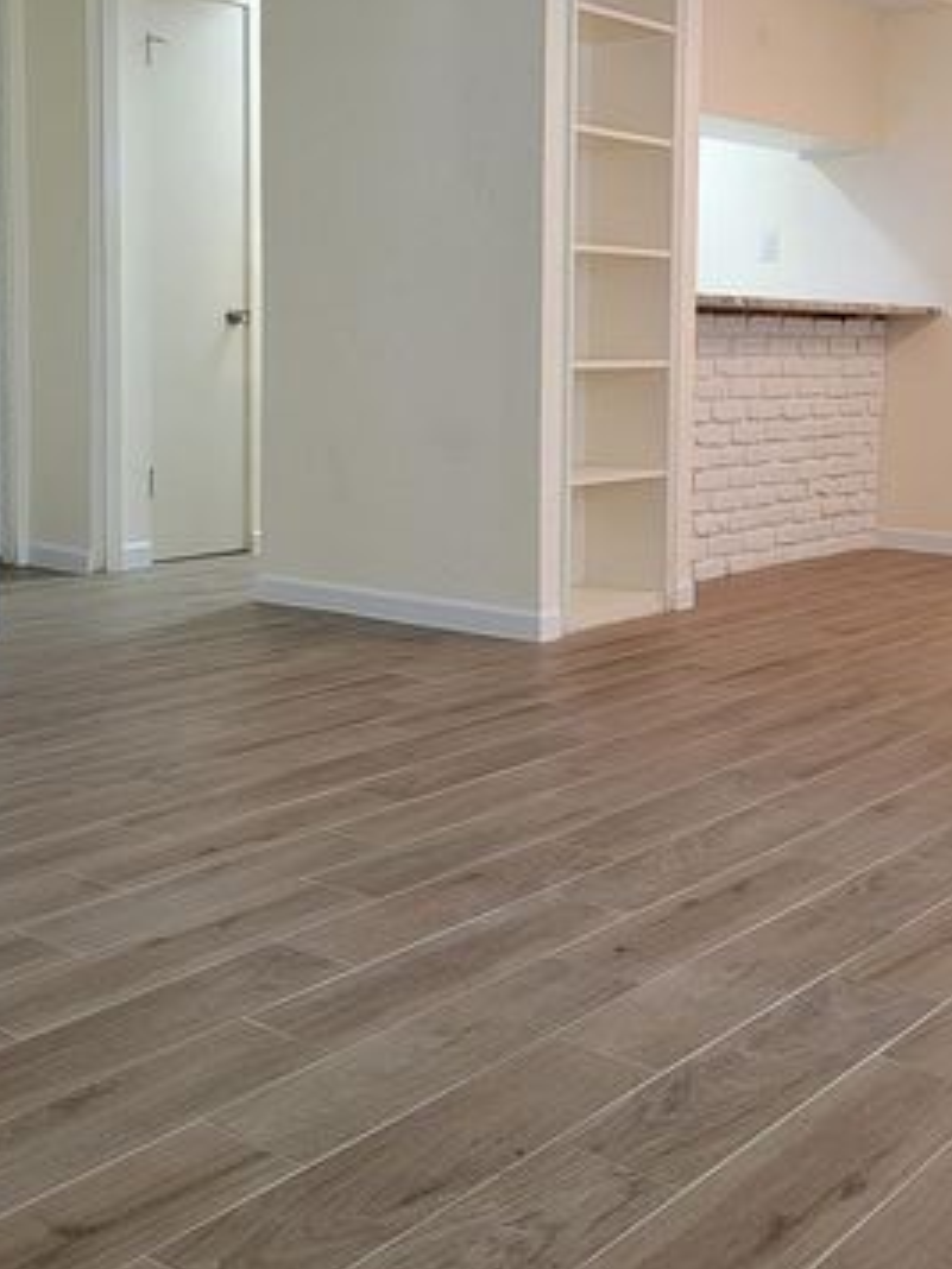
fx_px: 1650
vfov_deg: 41.6
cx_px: 506
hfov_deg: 32.2
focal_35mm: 45
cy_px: 437
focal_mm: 6.7
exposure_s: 1/120
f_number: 1.8
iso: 250
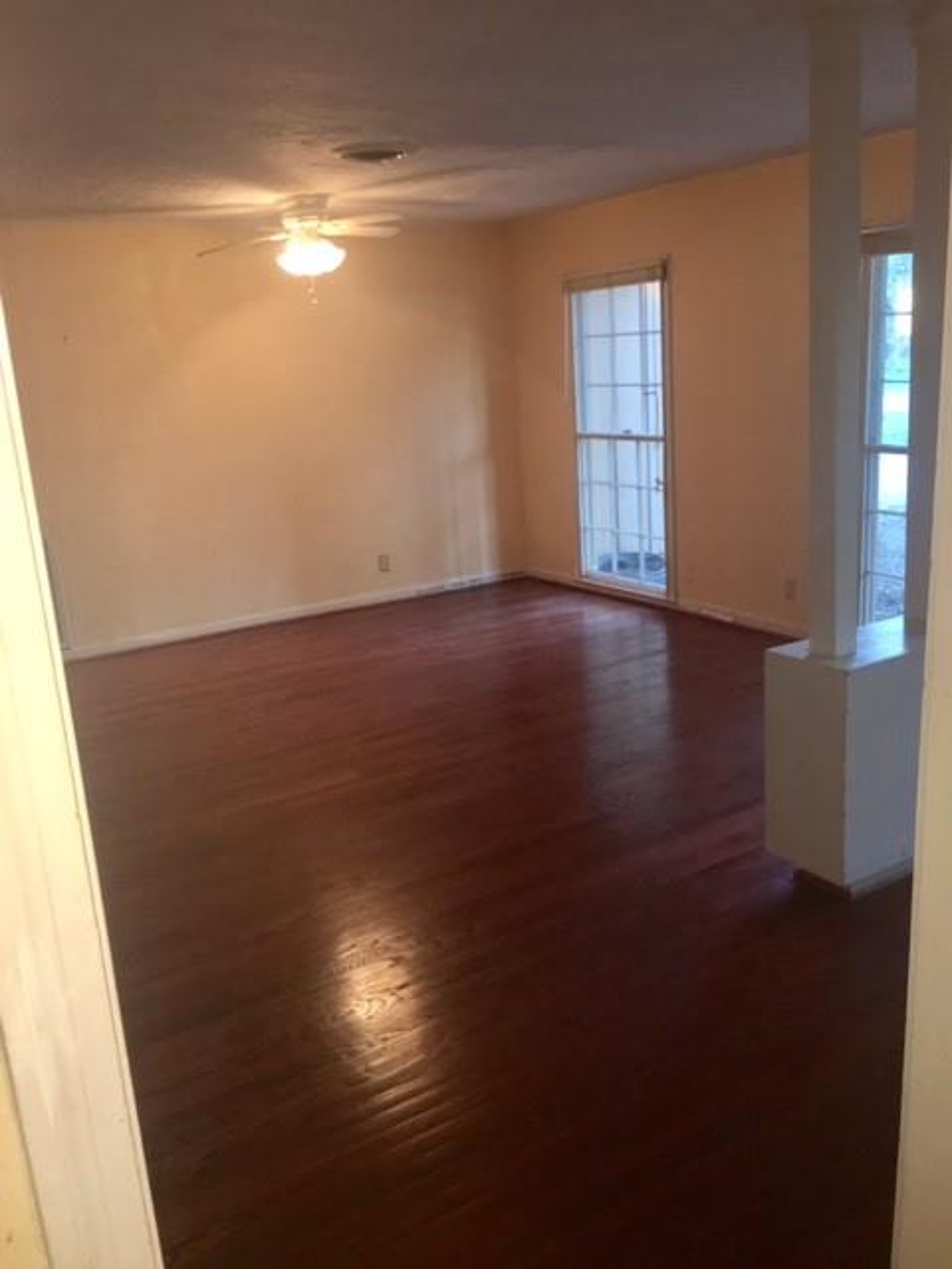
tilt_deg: -14.0
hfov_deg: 48.2
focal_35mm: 29
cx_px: 476
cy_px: 634
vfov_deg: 61.7
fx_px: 1063
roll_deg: +4.8
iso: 80
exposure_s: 1/30
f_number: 2.2
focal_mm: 4.15
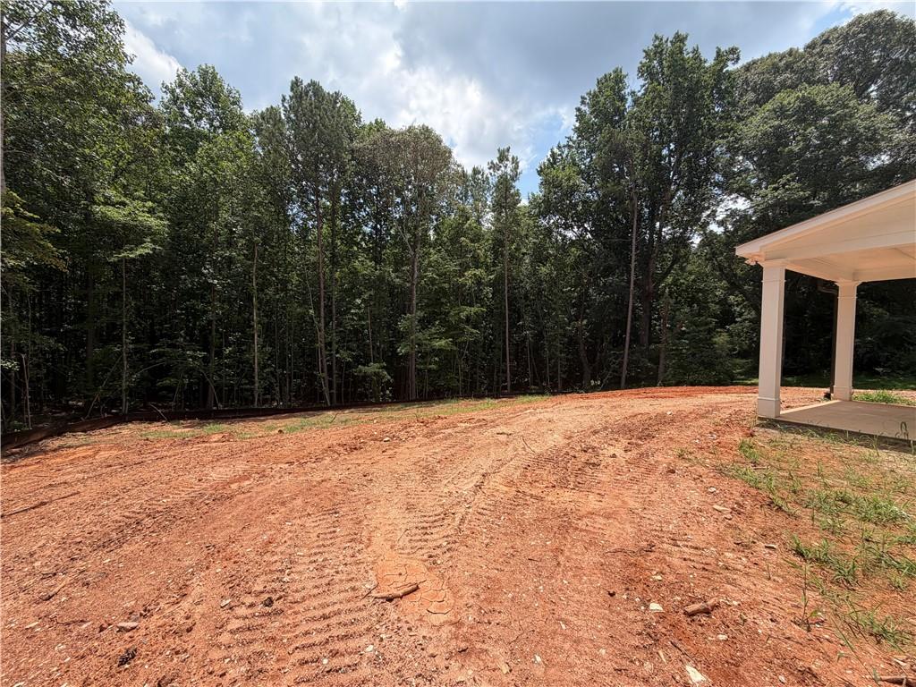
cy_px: 344
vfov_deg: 85.7
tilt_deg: -0.7
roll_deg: -0.9
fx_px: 370
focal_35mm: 14
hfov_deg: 102.1
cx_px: 458
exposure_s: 1/770
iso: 32
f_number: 2.2
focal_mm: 2.22
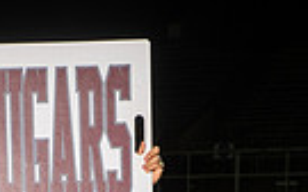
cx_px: 66
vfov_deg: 6.6
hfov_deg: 11.2
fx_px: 1568
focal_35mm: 187
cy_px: 487
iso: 1000
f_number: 7.1
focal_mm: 55
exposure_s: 1/400
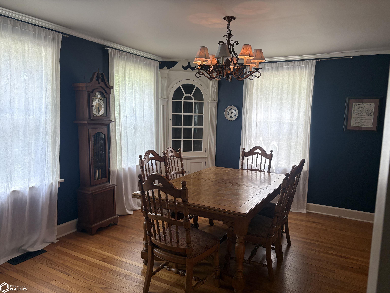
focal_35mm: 26
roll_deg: -1.5
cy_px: 146
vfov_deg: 53.1
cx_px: 195
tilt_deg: -5.9
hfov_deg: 67.3
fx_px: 293
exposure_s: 1/120
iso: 125
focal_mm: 5.96
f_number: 1.6
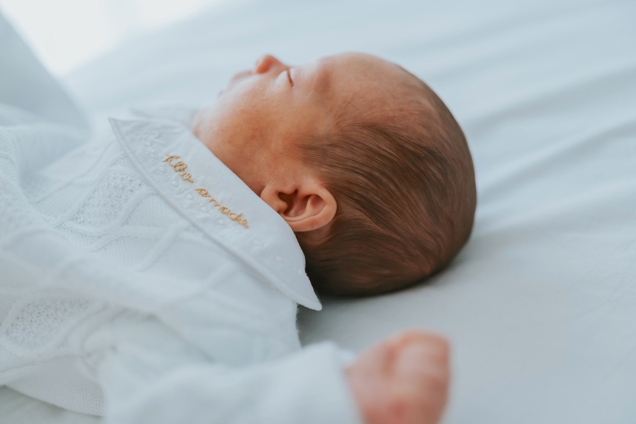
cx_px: 318
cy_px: 212
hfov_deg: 54.4
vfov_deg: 37.9
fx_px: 618
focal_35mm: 35
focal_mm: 35
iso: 1000
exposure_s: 1/320
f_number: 1.8
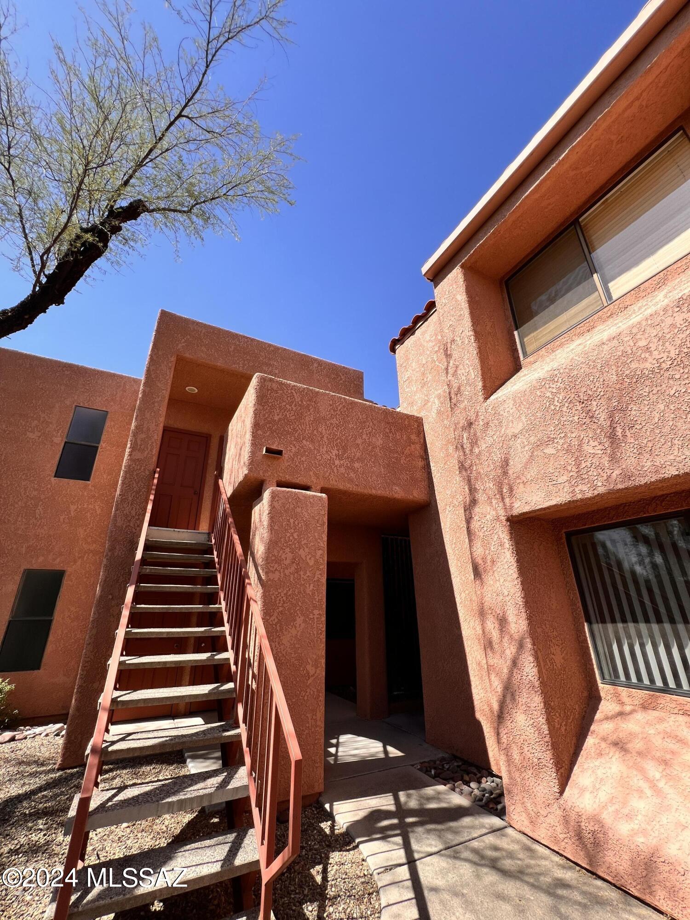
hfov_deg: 89.9
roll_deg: -0.2
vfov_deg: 106.2
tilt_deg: +23.0
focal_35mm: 13
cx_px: 345
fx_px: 346
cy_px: 460
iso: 32
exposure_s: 1/853
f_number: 1.8
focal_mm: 1.57
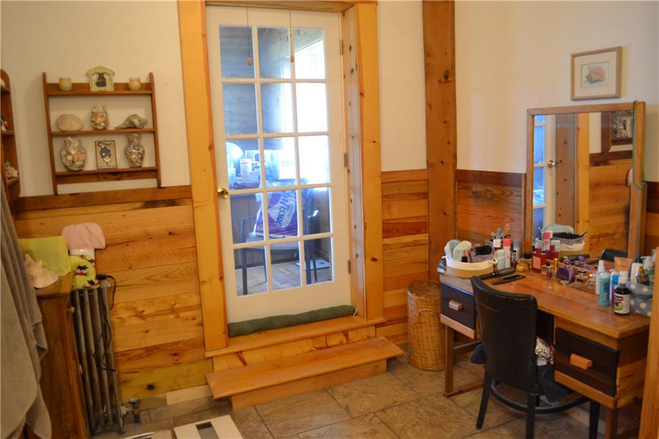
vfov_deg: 47.9
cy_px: 220
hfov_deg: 67.4
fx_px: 494
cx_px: 330
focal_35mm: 27
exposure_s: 1/15
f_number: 3.5
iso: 560
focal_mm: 18
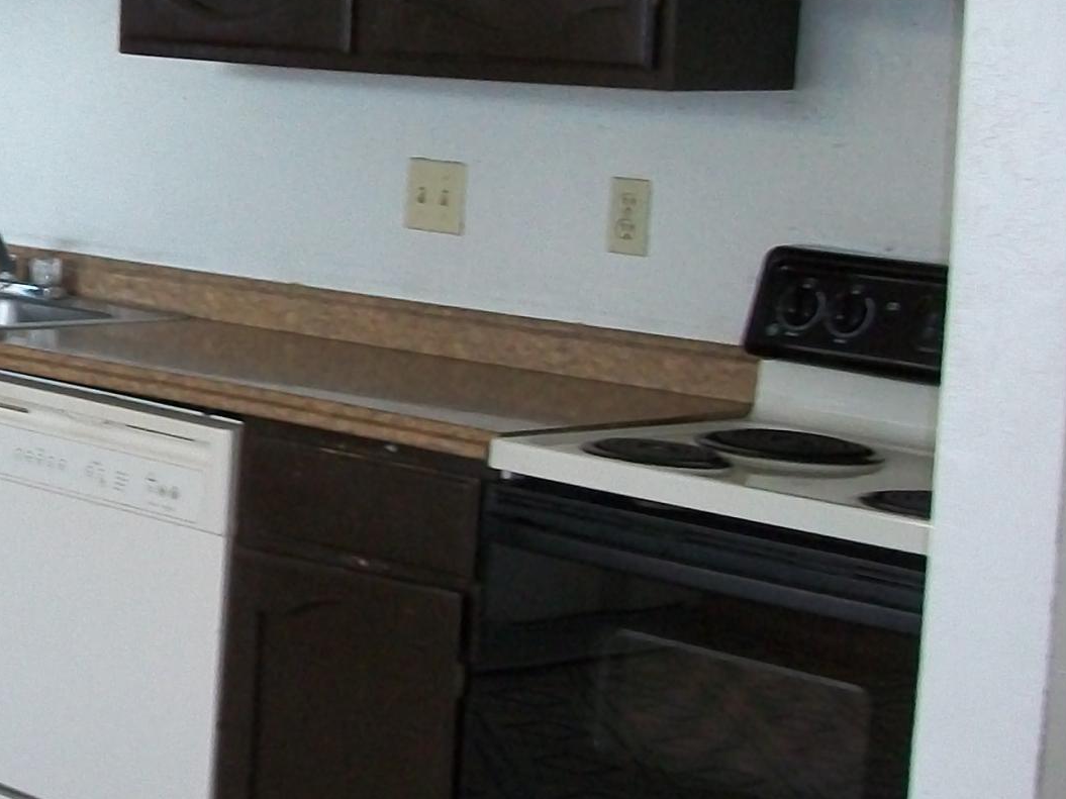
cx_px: -380
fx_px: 2802
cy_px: 289
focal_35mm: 91
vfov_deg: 16.2
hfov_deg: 19.6
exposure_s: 1/30
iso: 160
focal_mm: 5.7
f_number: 2.9
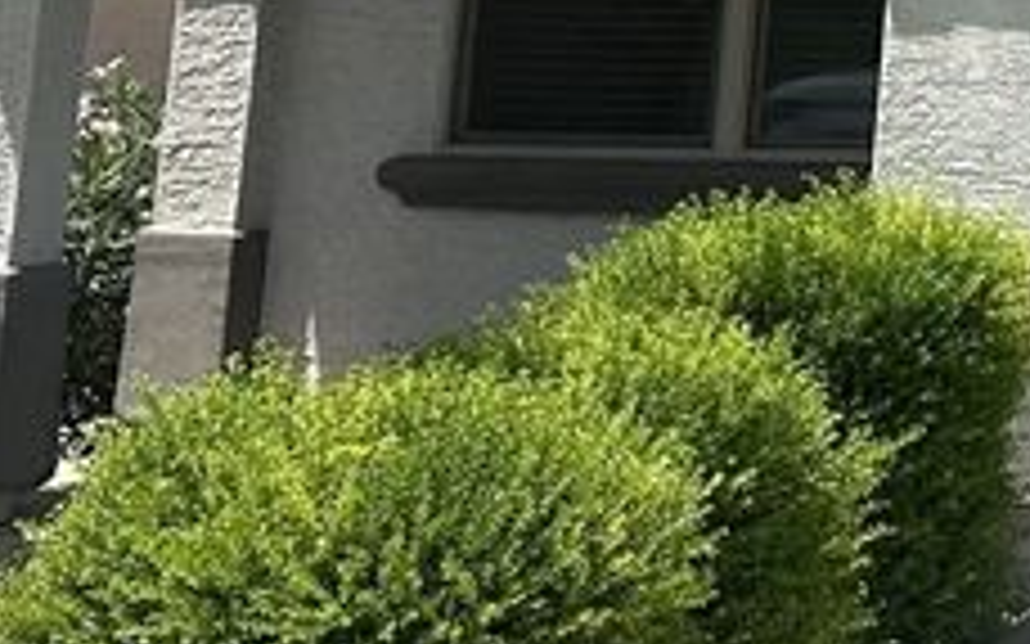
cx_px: 2006
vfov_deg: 10.7
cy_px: -563
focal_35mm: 114
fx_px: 3199
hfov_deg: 15.1
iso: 80
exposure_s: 1/3356
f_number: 1.78
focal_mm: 6.86
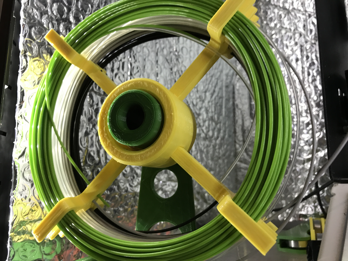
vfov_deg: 49.7
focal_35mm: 28
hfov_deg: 63.4
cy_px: 130
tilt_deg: +10.6
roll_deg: +0.4
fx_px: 281
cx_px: 174
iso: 40
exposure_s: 1/24
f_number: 1.8
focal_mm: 3.99
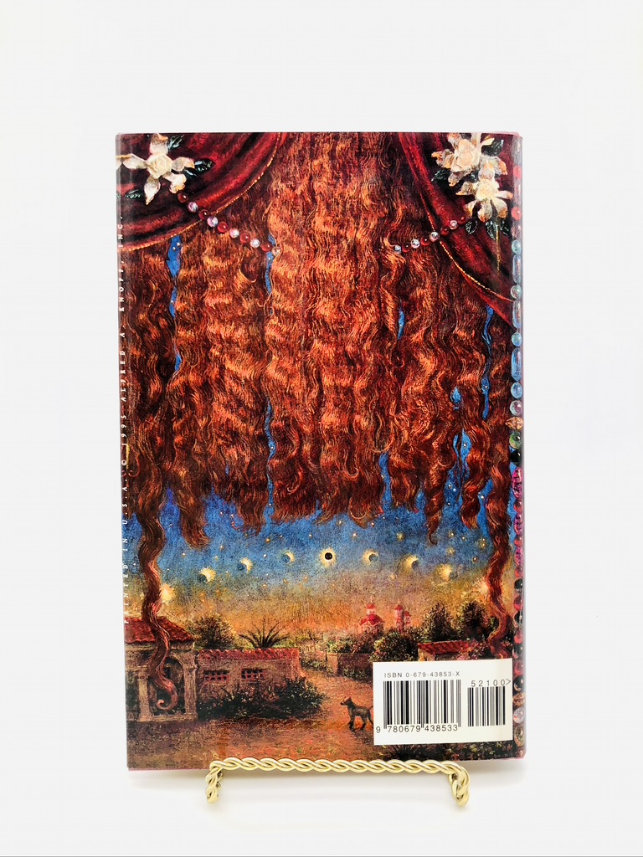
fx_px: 693
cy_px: 428
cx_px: 322
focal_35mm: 28
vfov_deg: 63.4
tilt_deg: -12.0
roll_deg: -1.4
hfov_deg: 49.7
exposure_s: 1/157
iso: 20
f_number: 1.8
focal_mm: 3.99
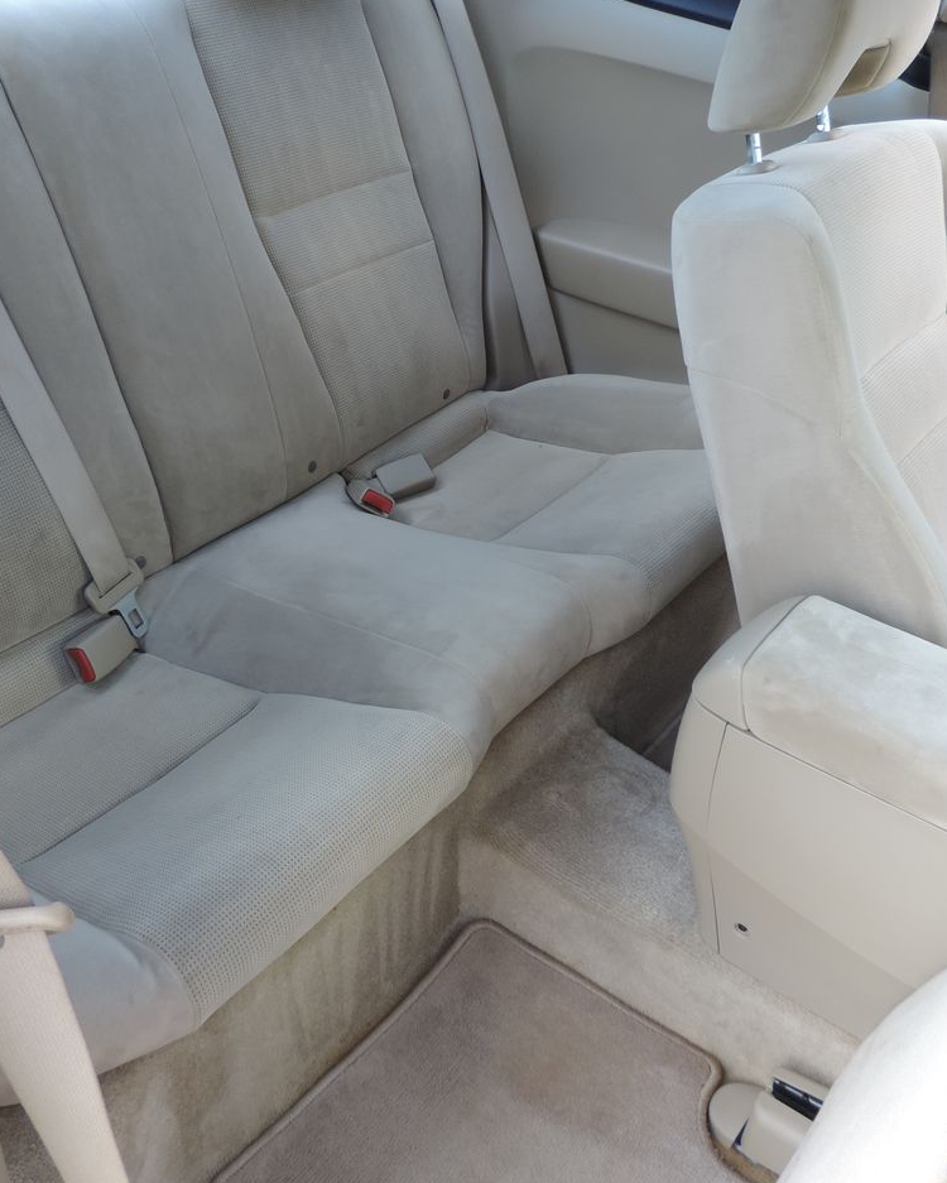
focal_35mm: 32
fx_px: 1121
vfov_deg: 55.7
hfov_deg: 45.8
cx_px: 439
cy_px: 590
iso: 80
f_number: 3
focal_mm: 4.3
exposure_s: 1/60
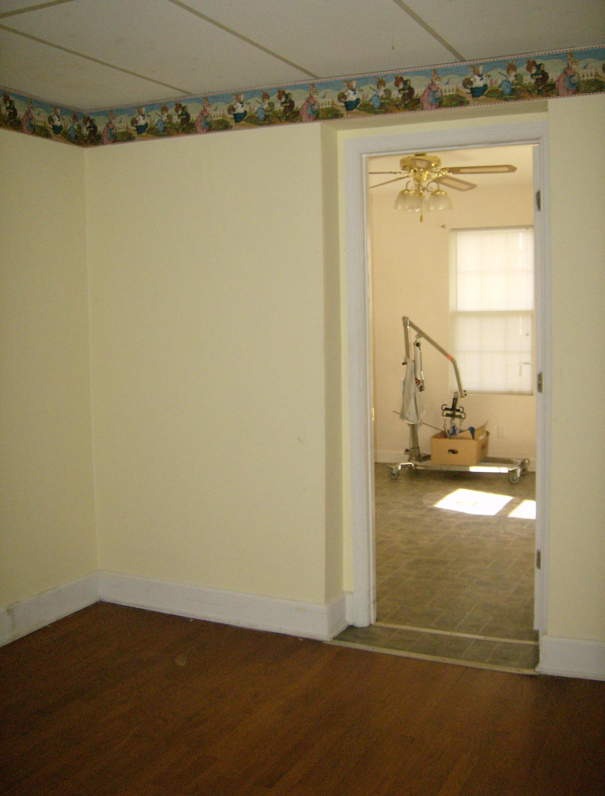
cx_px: 302
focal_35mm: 36
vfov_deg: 51.1
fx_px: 832
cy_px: 398
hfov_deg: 40.0
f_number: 2.8
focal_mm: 6
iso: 200
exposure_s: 1/60
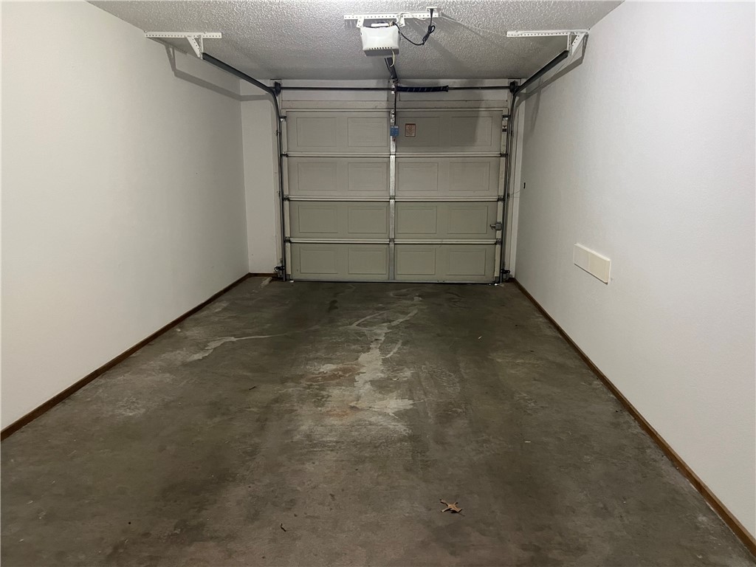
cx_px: 378
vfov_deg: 53.1
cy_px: 284
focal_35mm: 26
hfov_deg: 67.3
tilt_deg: -9.1
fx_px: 568
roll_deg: -1.8
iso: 500
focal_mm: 5.7
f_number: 1.5
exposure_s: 1/60
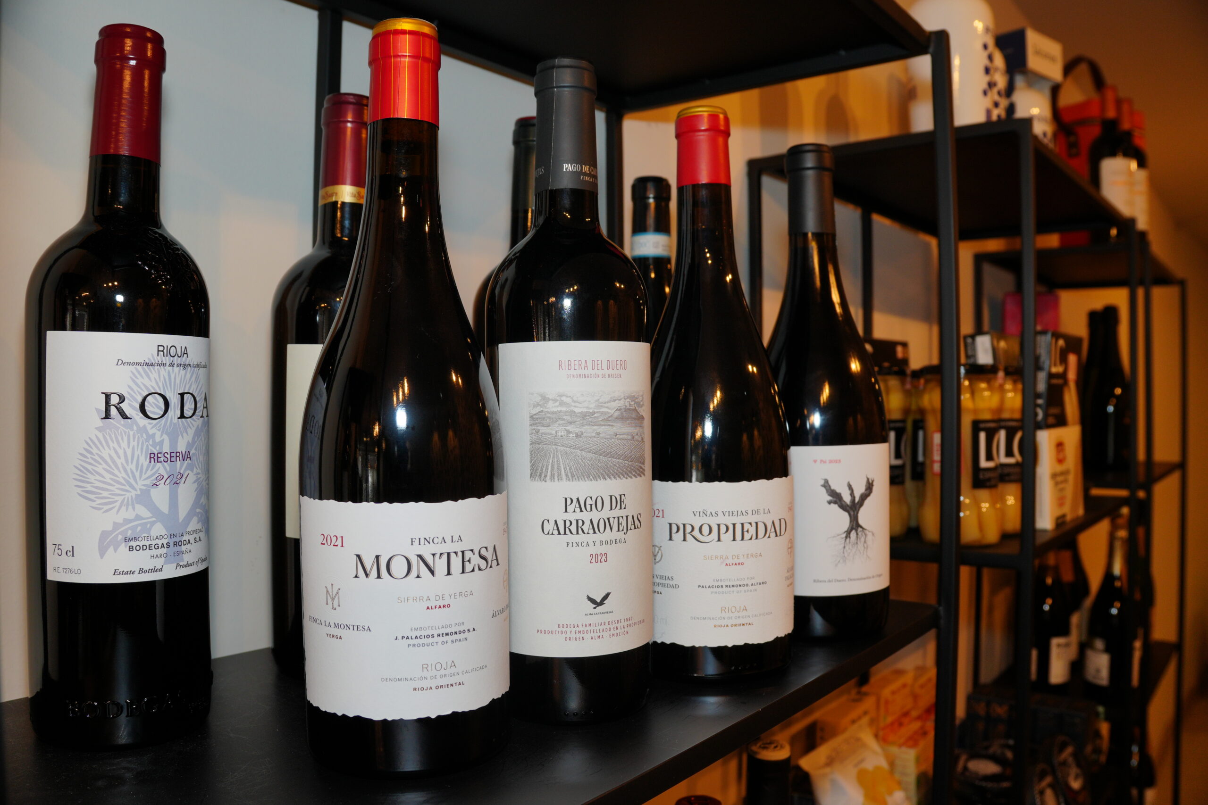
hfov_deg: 67.4
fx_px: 906
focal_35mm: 27
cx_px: 604
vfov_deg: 47.9
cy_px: 402
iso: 160
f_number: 5.6
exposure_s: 1/80
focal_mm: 18
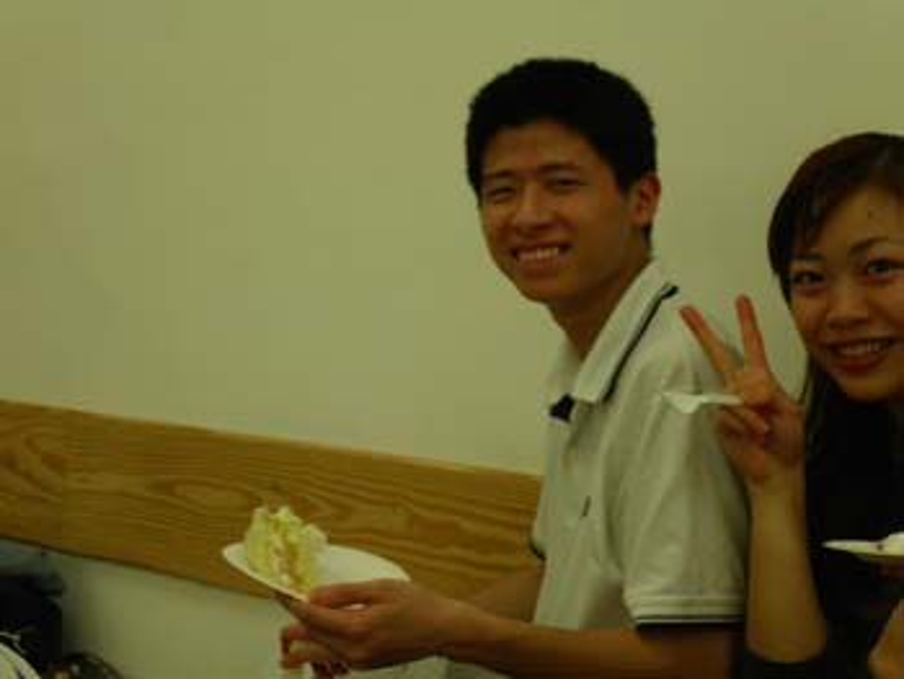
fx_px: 1960
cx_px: 452
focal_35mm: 75
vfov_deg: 19.7
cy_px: 340
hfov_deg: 26.0
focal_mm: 15.4
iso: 160
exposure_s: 1/60
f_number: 4
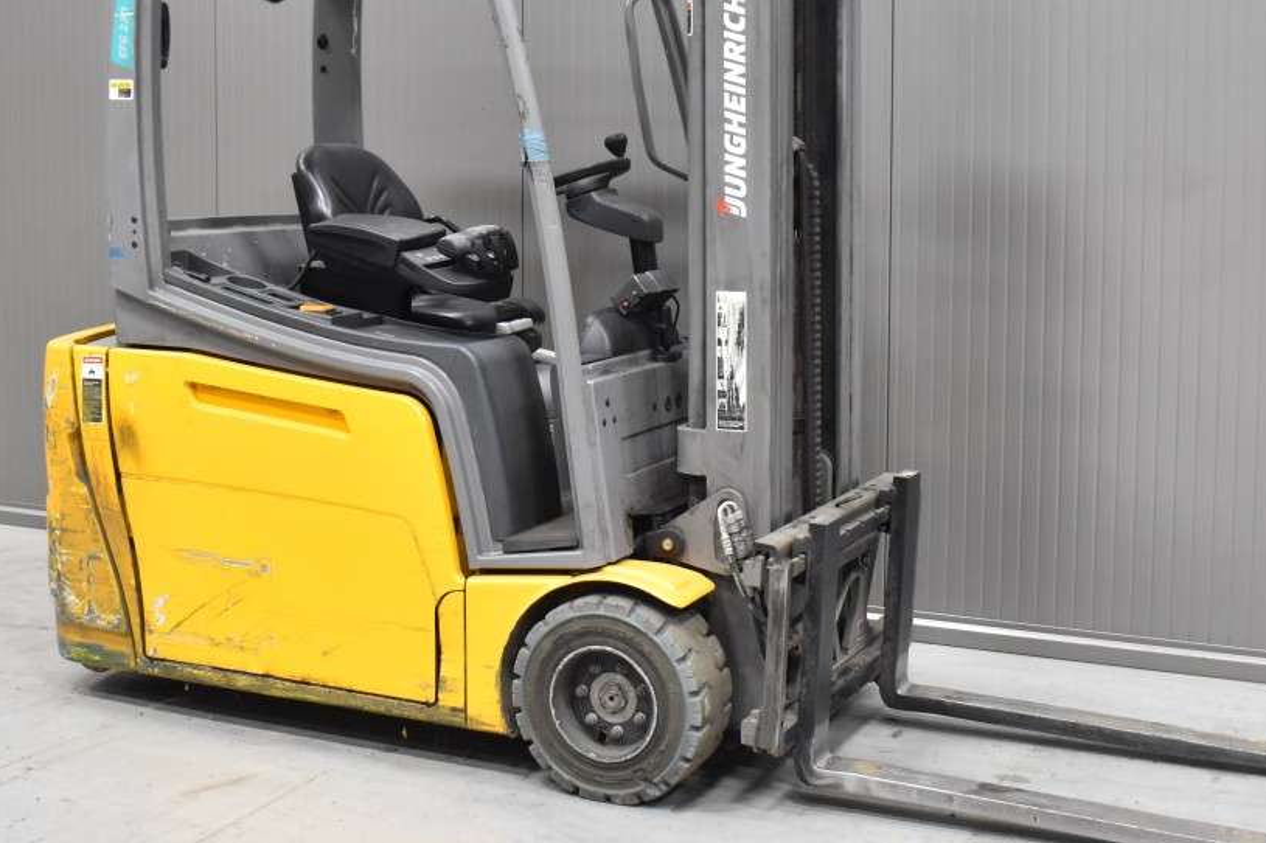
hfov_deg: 37.5
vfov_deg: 25.4
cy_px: 309
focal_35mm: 53
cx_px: 556
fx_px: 1863
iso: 1600
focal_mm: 24
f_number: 4.5
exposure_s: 1/40
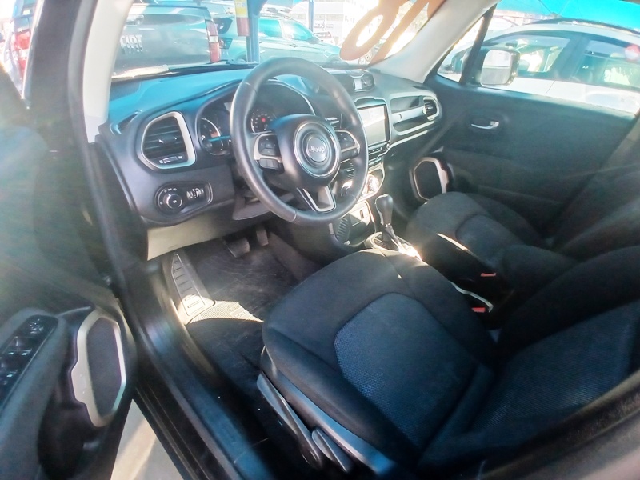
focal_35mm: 17
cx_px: 320
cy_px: 240
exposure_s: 1/40
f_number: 2.2
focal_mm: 1.4
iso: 100
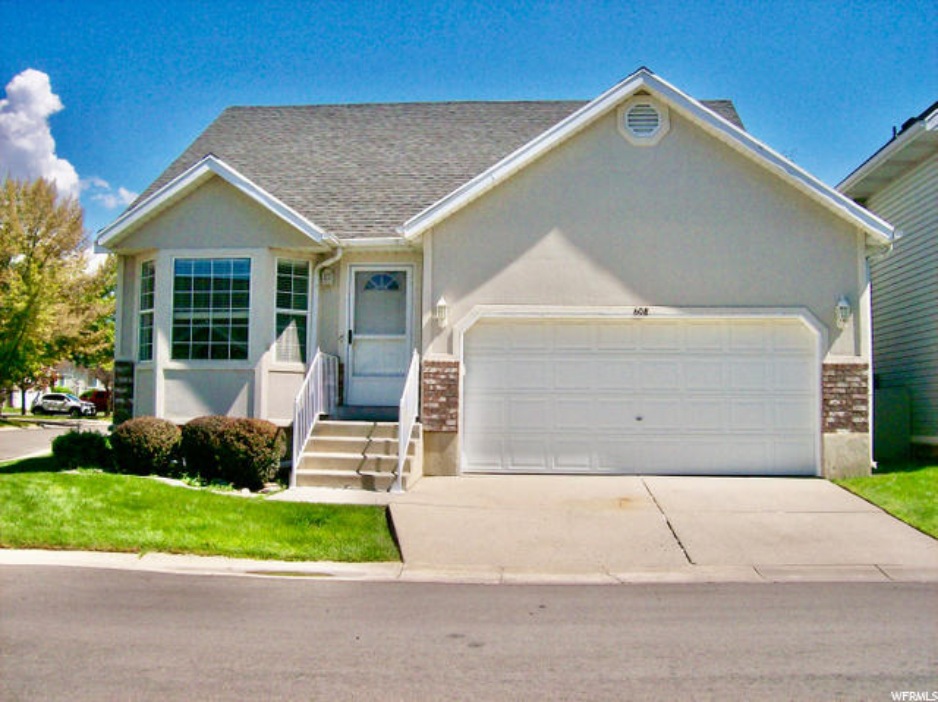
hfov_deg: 51.4
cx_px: 469
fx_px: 975
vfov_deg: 39.6
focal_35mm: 36
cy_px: 351
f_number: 4.8
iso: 80
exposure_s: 1/972
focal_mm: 6
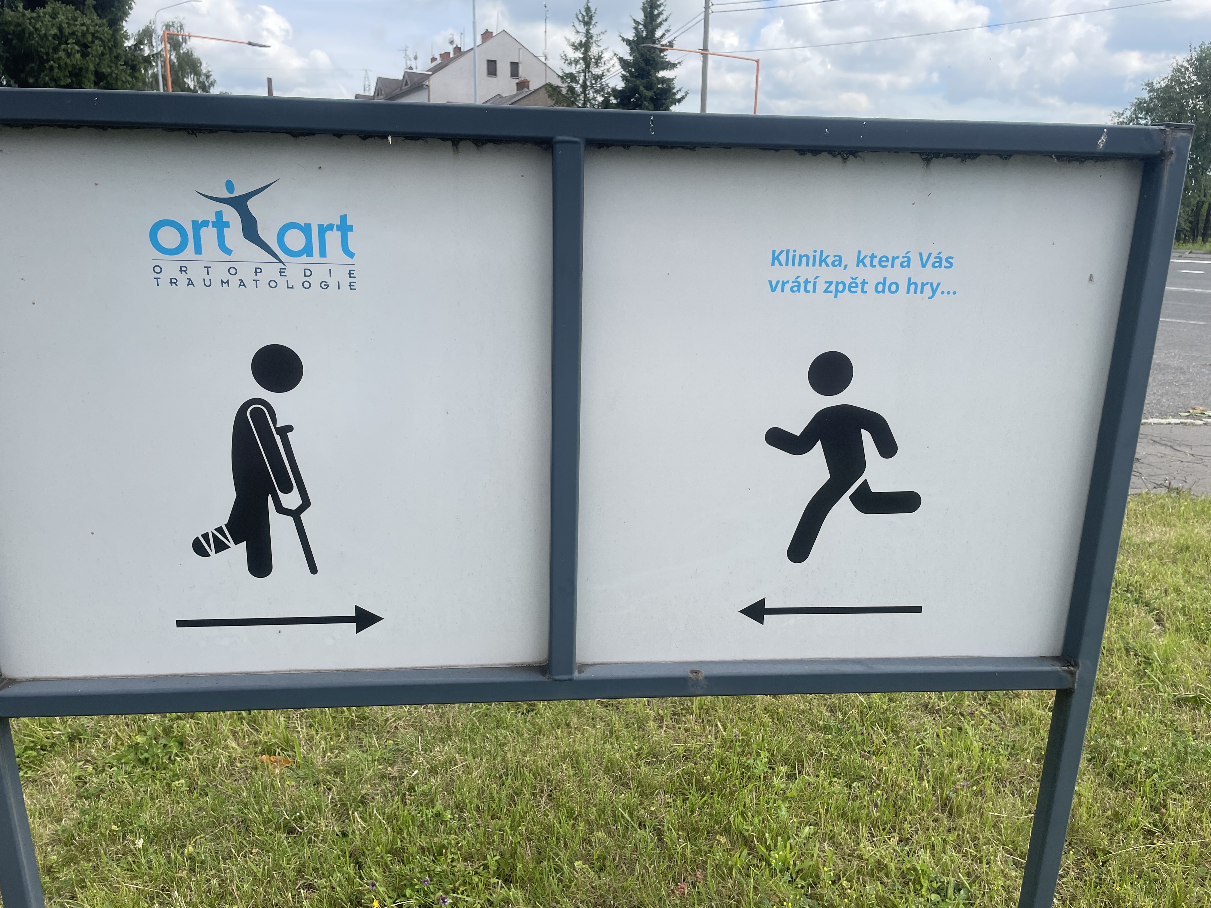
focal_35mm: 26
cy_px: 454
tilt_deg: -14.9
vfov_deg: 53.1
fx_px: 910
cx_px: 606
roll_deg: -1.3
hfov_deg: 67.3
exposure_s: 1/2257
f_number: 1.6
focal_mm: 4.2
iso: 32
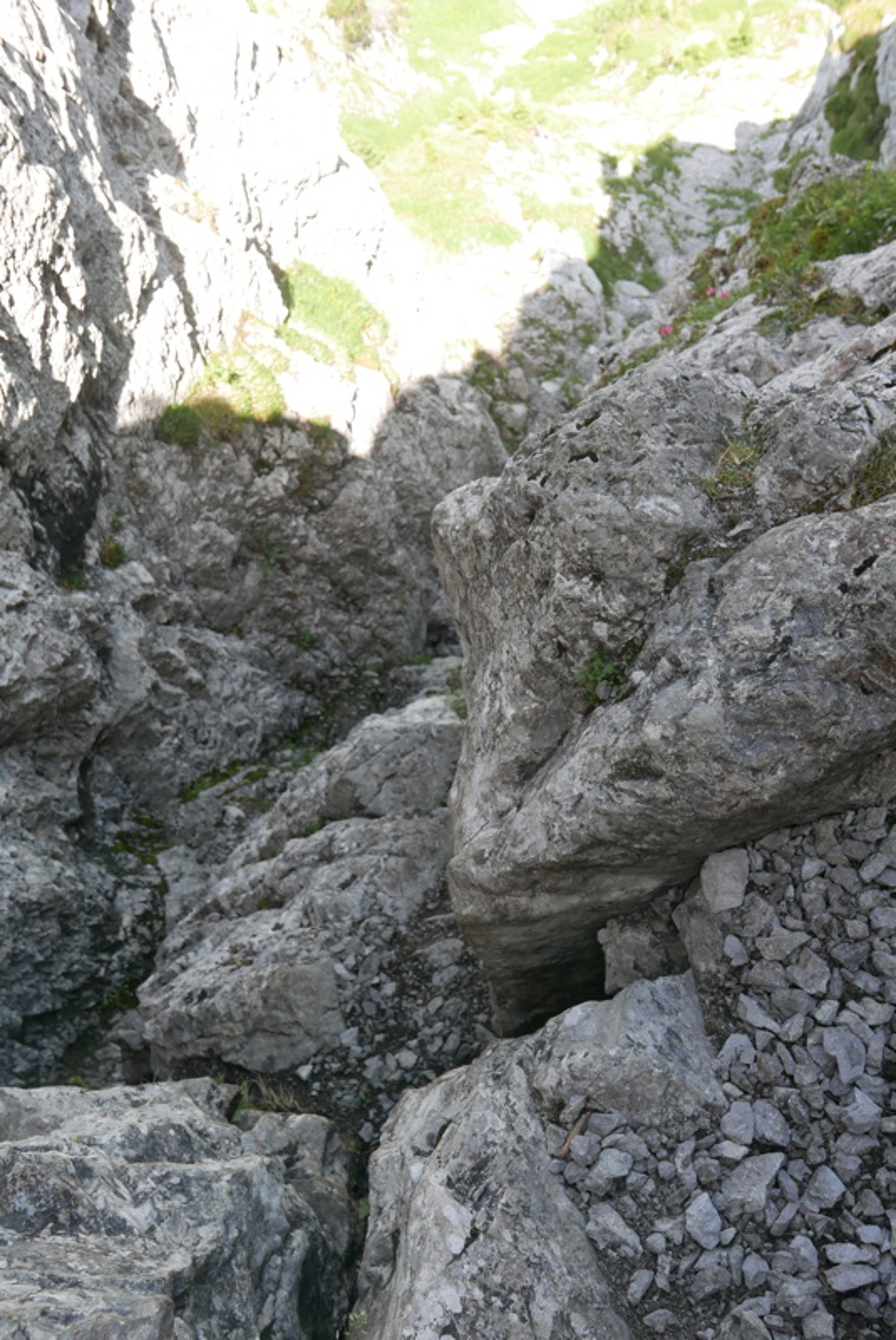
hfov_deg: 41.2
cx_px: 448
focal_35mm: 32
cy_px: 670
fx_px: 1192
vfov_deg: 58.7
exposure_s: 1/125
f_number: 5
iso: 200
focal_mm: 14.4
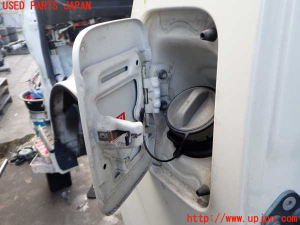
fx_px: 260
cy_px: 112
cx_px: 150
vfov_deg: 46.8
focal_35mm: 30
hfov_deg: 60.0
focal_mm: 5.4
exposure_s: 1/160
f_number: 2.3
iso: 160
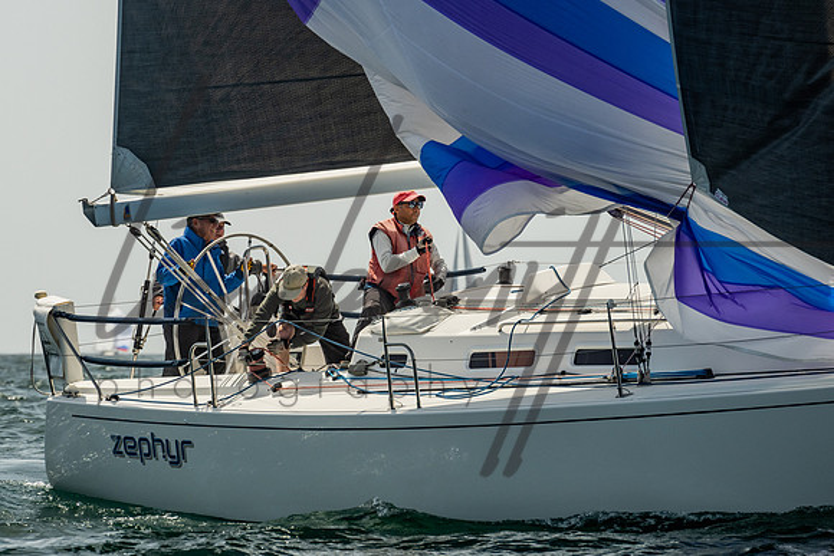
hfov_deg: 6.9
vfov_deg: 4.6
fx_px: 6914
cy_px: 199
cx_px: 315
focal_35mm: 298
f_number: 6.3
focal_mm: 200
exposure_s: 1/800
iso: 320
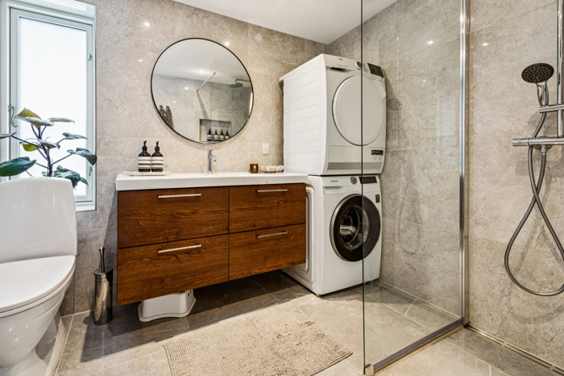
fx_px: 251
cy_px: 169
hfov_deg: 96.4
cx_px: 254
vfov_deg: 73.5
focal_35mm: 16
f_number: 10
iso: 200
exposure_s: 1/5
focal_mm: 14
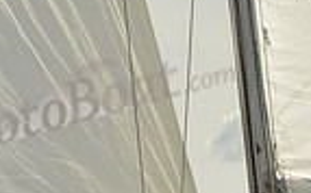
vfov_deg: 2.7
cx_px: 350
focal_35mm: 481
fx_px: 4072
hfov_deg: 4.4
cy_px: 387
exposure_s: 1/1000
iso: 200
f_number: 8
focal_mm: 116
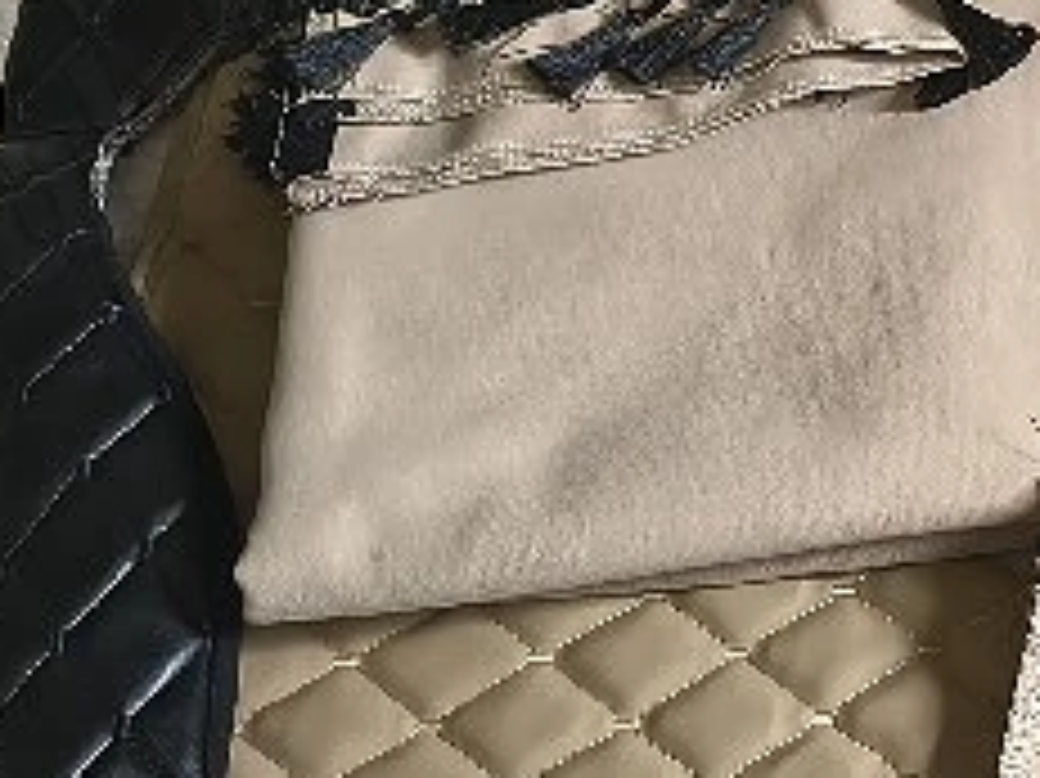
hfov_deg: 16.3
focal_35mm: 104
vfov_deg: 14.0
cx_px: 1787
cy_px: 45
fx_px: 3123
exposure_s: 1/50.3
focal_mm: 5.56
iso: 1113
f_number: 1.8
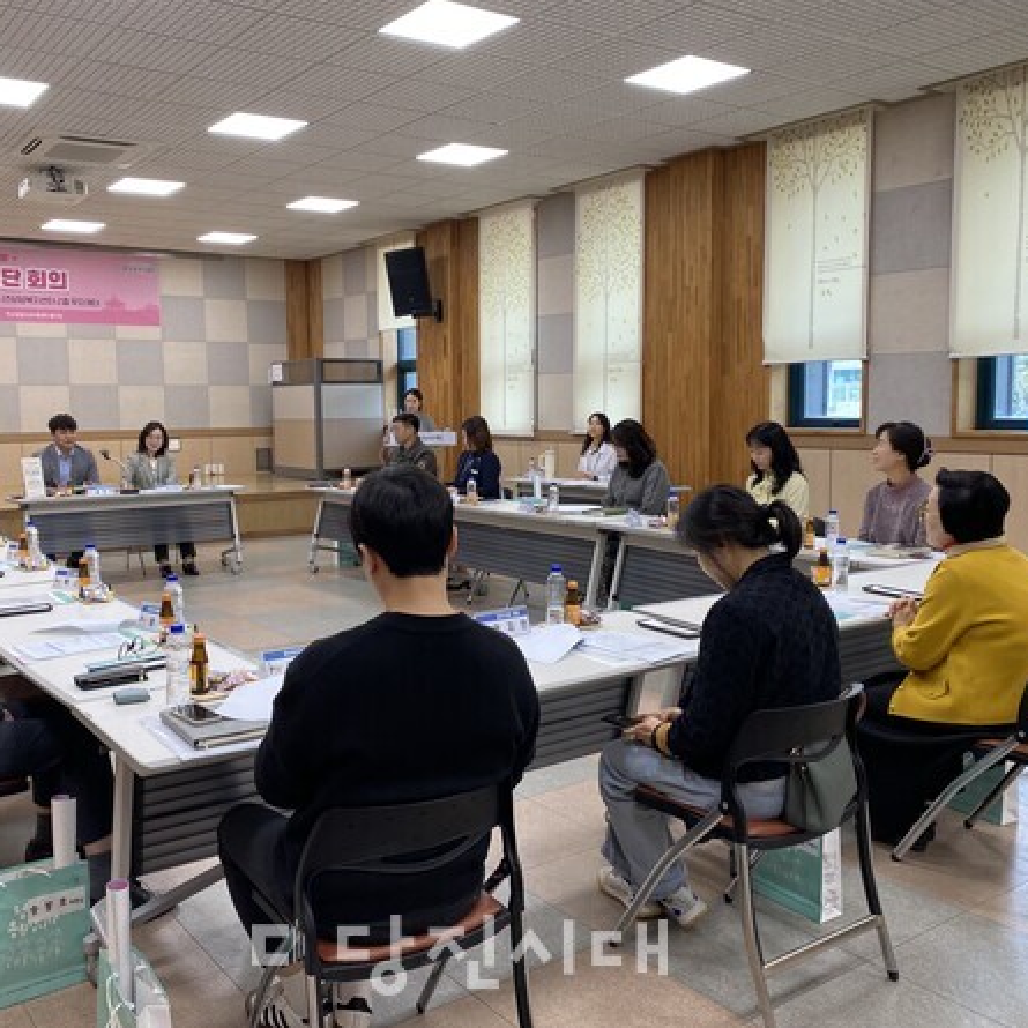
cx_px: 425
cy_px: 511
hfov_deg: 52.3
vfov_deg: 52.5
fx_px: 1042
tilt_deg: -5.8
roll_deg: -0.4
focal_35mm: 31
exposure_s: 1/120
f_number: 1.8
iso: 125
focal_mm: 4.25
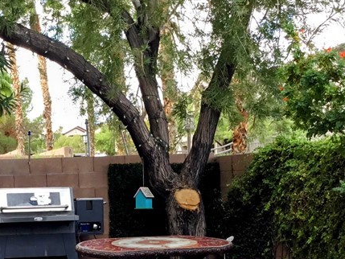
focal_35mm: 74
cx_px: 101
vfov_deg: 19.5
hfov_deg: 26.1
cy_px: 240
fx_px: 738
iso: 32
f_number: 2.4
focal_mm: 3.3
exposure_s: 1/120
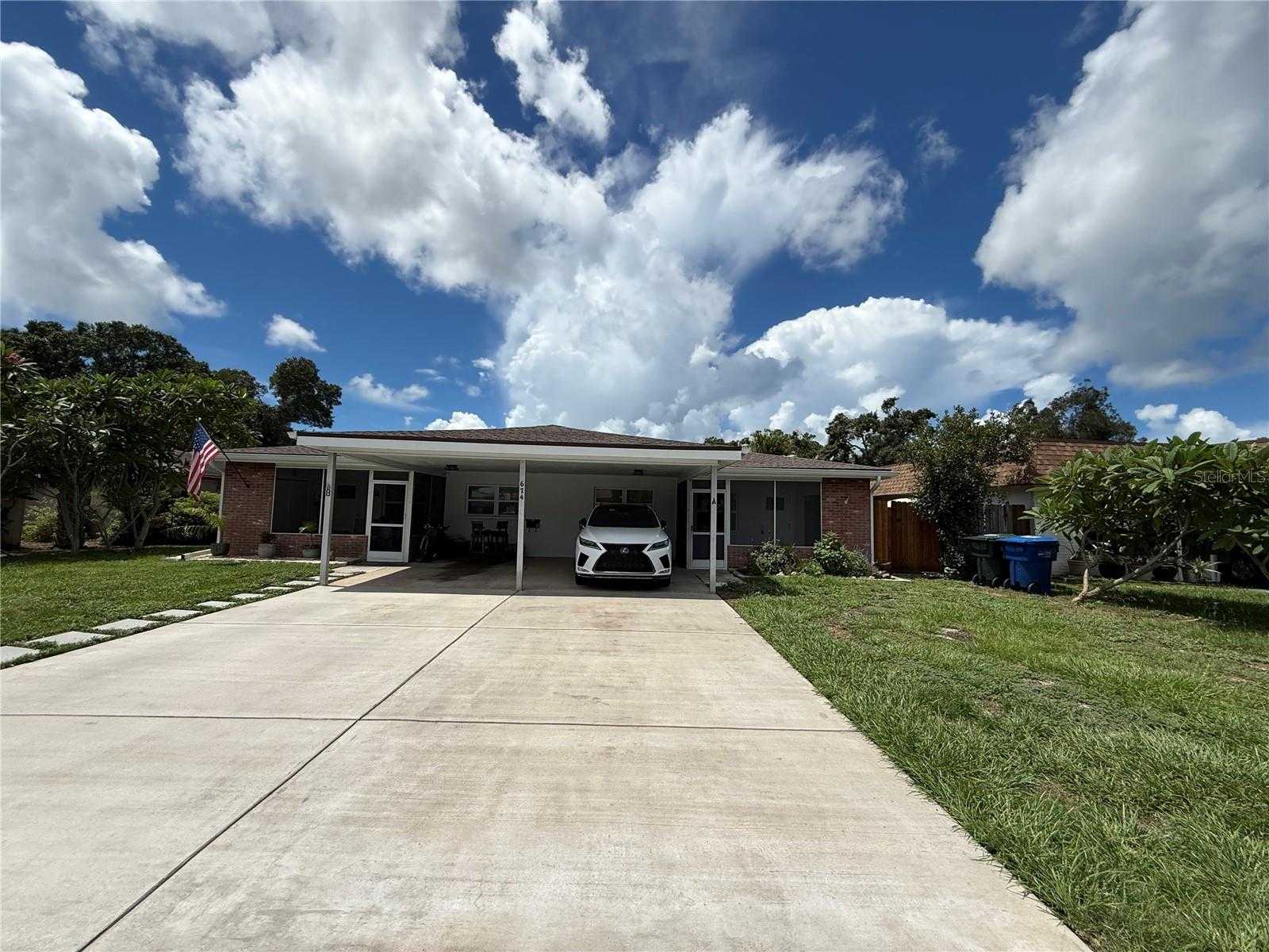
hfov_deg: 102.1
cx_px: 634
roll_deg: -1.5
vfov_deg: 85.7
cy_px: 476
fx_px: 513
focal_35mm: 14
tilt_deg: +5.8
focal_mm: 2.22
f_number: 2.2
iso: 50
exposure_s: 1/4425
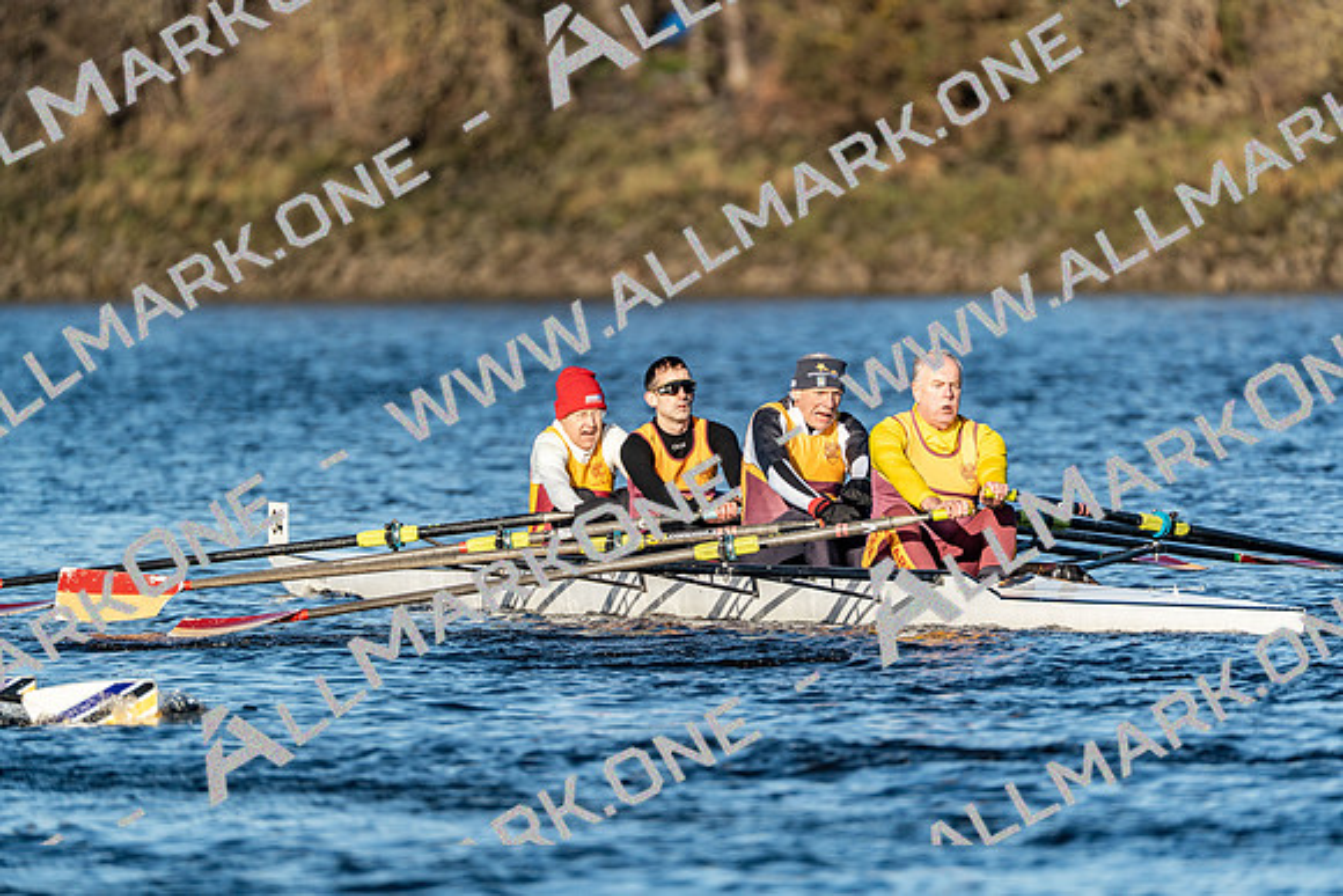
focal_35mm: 600
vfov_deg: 2.3
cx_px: 672
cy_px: 448
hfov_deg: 3.4
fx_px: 22388
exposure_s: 1/2000
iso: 400
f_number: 6.3
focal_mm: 600
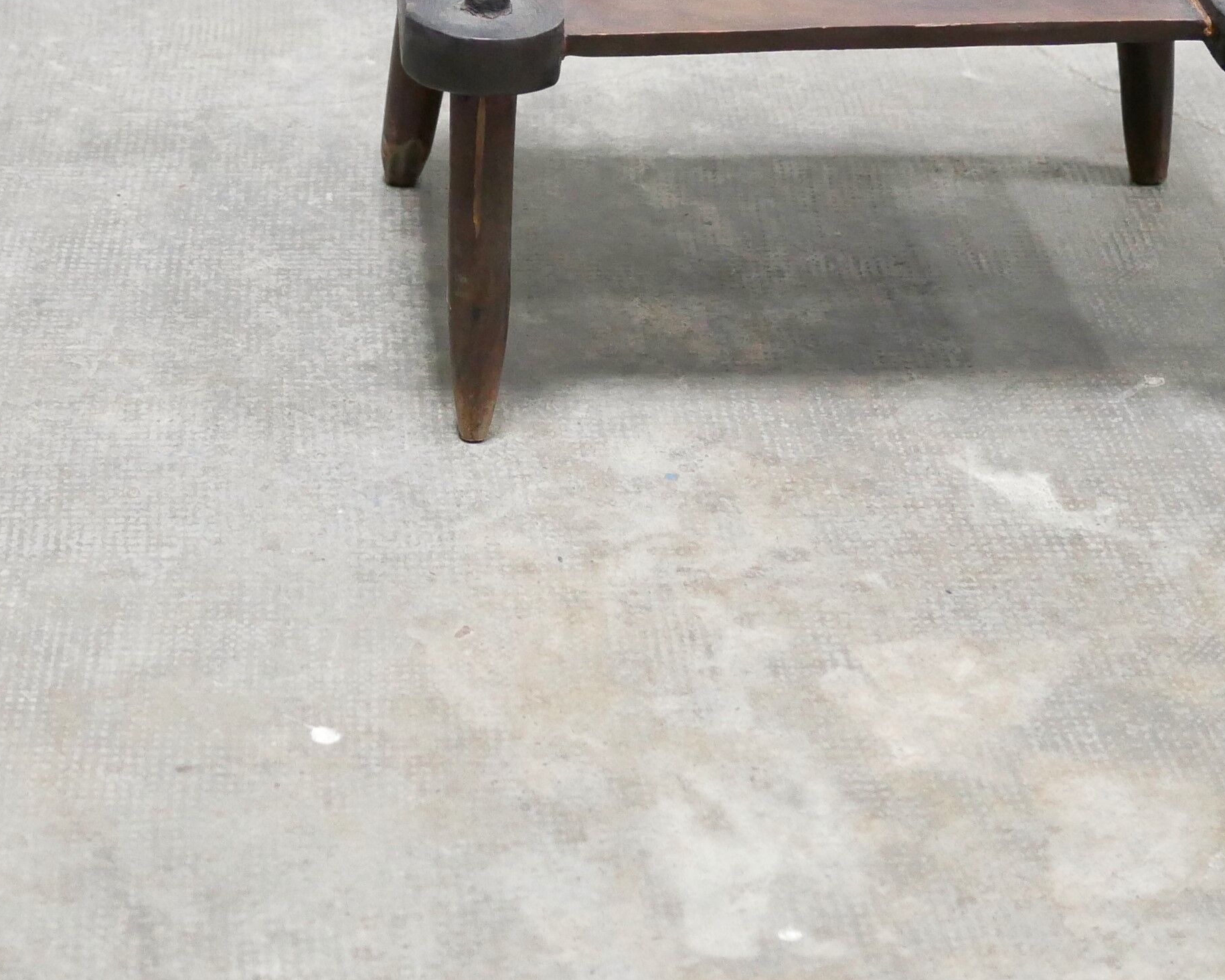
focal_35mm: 98
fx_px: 3553
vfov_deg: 15.2
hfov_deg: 19.5
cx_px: 382
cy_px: -135
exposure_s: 1/60
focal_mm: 20
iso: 2000
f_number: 1.7
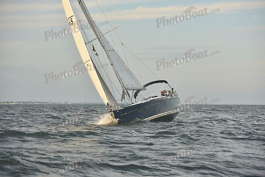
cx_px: 132
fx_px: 883
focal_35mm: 120
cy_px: 88
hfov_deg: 17.1
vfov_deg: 11.4
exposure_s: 1/640
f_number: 5
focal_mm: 120
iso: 250
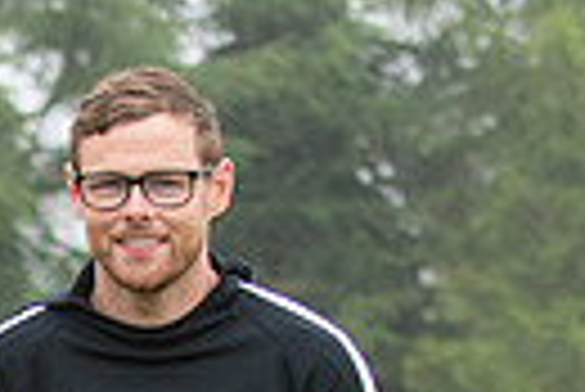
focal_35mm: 535
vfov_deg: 2.6
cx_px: -240
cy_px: 807
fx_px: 8703
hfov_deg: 3.8
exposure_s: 1/320
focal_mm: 75
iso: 500
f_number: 5
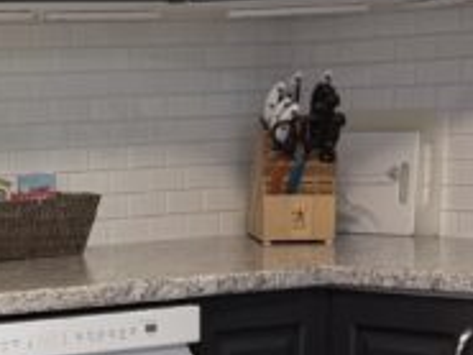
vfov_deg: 11.1
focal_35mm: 133
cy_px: 335
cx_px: -384
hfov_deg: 13.3
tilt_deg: -5.8
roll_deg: +2.0
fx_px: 1819
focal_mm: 6.76
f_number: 1.78
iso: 160
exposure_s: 1/60
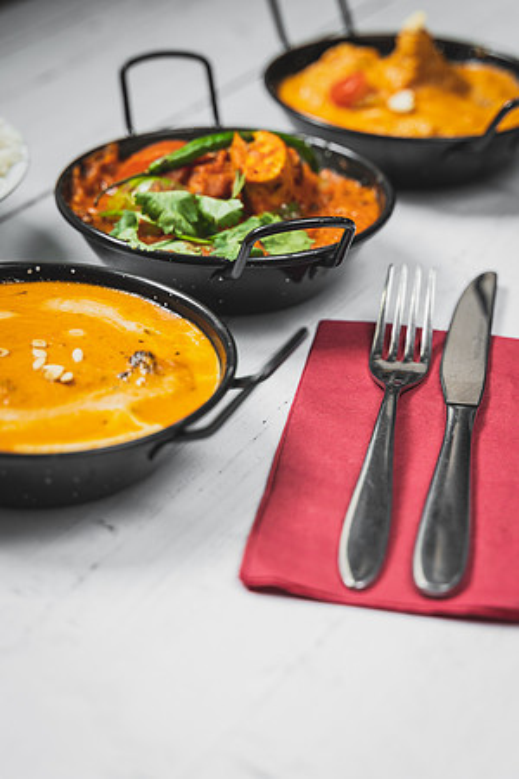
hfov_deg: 16.3
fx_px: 1816
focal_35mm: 84
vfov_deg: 24.2
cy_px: 390
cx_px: 260
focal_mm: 56
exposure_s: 1/80
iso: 100
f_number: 2.8
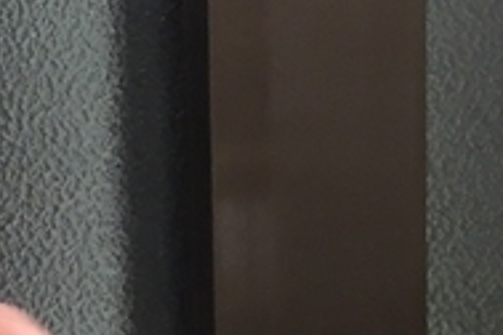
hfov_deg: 11.6
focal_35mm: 163
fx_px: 2277
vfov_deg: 8.4
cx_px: -423
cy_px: 226
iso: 125
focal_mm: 4.15
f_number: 2.2
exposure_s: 1/33
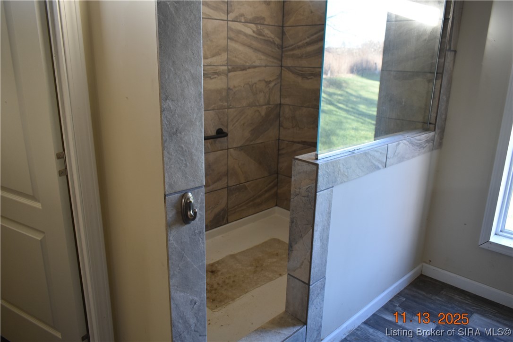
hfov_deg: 67.4
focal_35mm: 27
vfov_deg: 47.9
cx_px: 256
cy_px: 171
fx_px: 385
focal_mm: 18
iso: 450
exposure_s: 1/60
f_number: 4
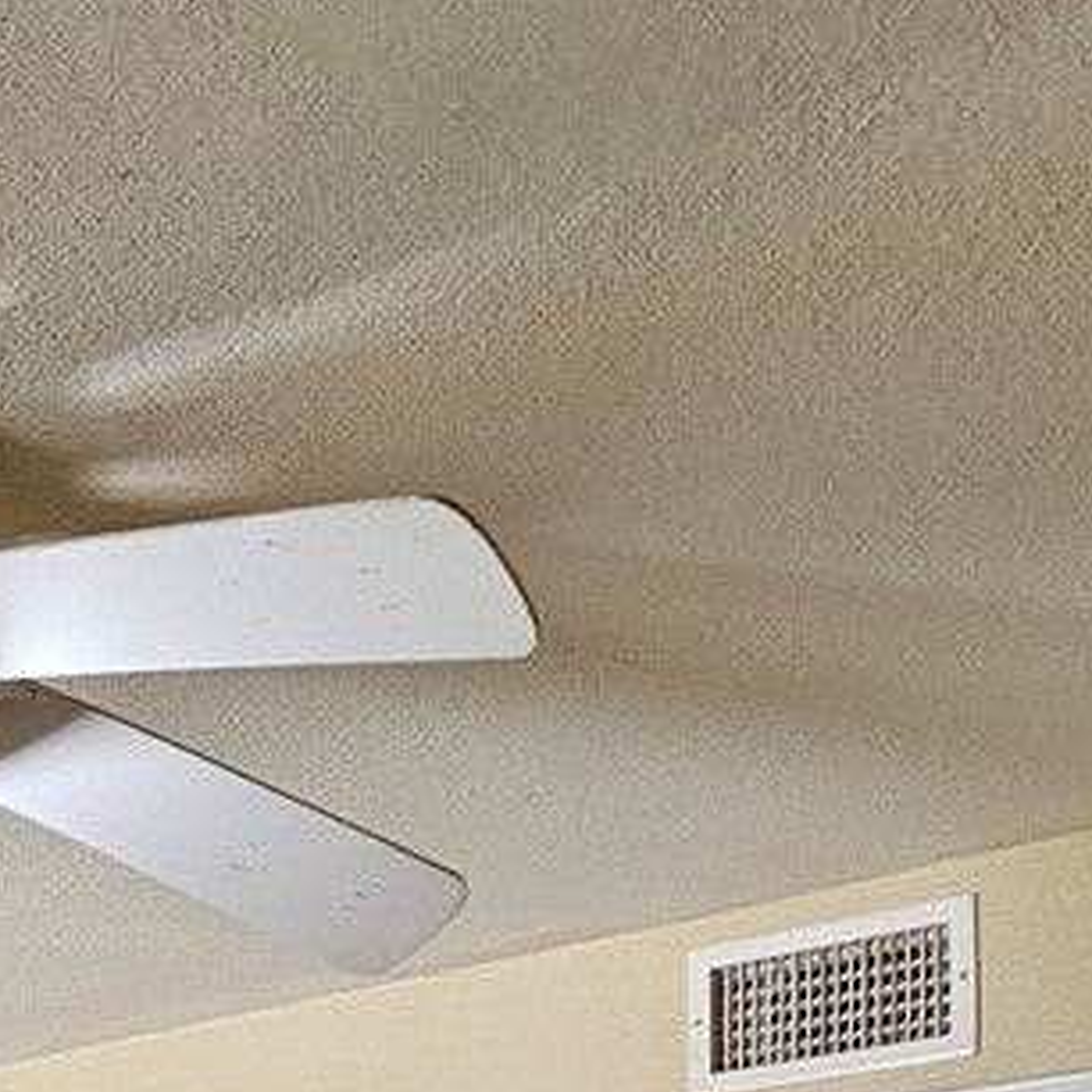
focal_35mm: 60
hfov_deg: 25.3
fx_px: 2141
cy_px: 1556
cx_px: -271
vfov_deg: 23.8
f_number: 2.2
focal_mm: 2.2
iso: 160
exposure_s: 1/60
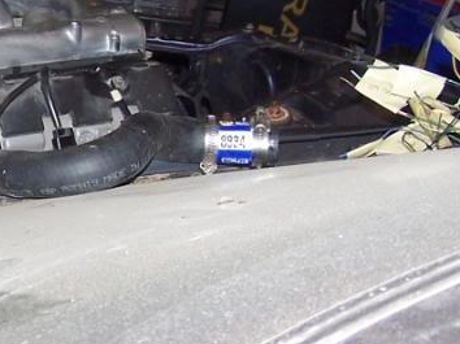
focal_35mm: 110
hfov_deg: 17.1
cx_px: -101
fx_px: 1461
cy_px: 196
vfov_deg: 13.4
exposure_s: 1/60
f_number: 2.8
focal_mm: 6.3
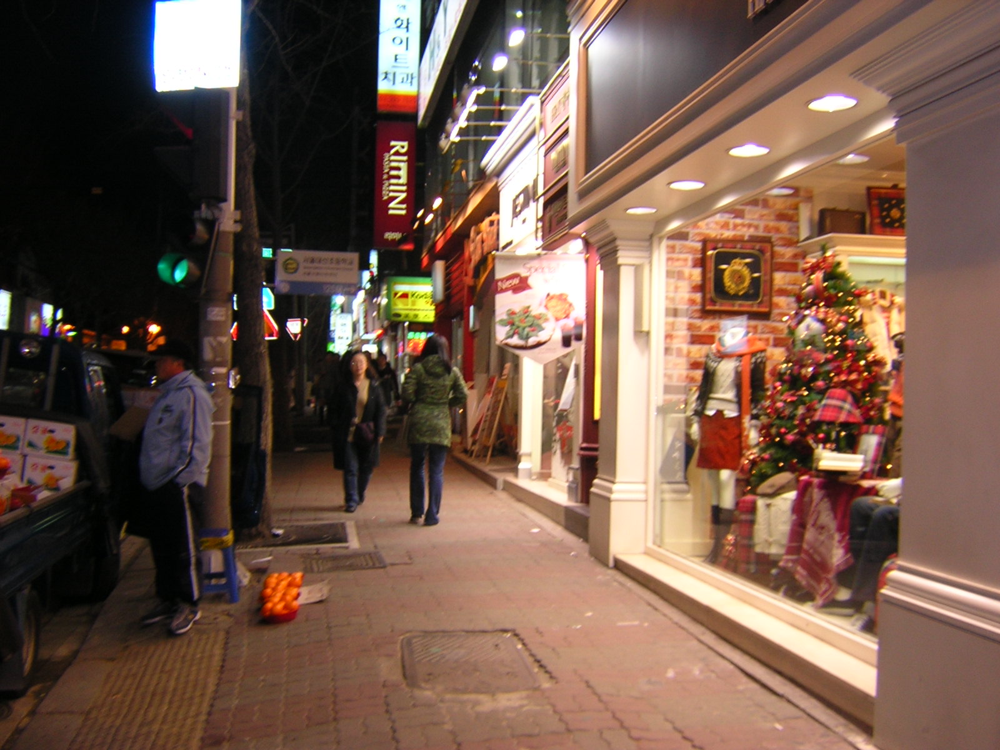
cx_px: 500
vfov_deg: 39.7
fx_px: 1040
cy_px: 375
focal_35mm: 36
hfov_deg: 51.4
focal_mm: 4.7
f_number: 2.6
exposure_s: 1/26.7
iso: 112
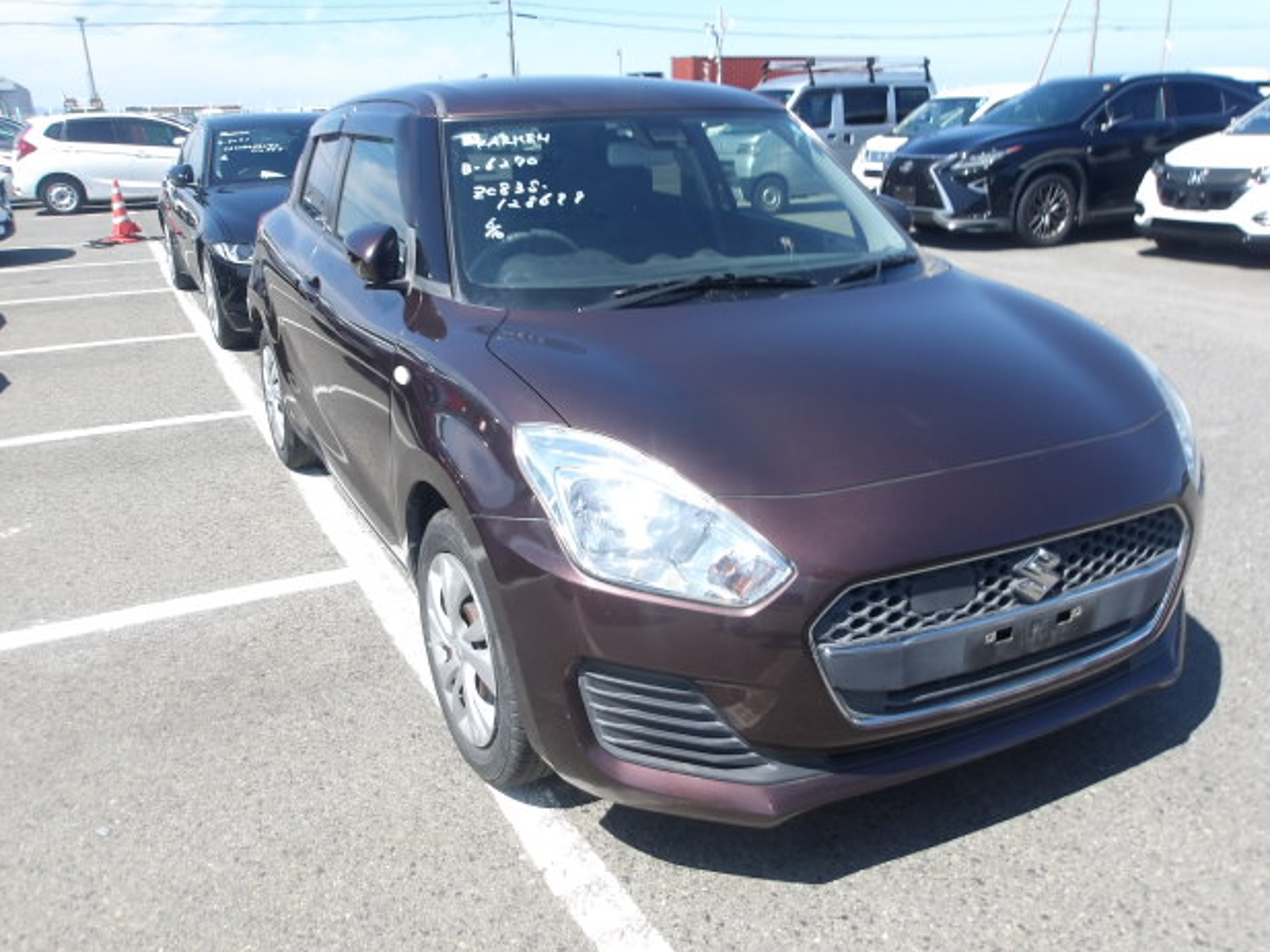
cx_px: 652
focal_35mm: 28
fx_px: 1027
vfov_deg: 49.8
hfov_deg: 63.4
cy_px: 483
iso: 100
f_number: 10.4
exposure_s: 1/60
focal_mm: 4.9
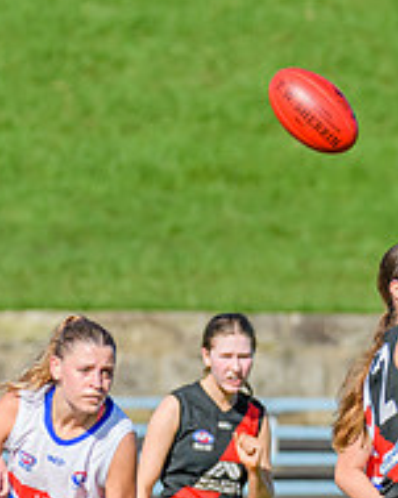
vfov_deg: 1.1
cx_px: 207
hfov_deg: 0.9
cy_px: 332
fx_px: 24933
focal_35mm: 1692
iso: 640
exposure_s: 1/1600
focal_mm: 420
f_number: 9
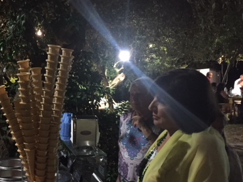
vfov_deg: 30.0
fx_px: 337
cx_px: 54
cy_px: 124
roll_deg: +2.4
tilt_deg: -7.5
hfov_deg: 38.4
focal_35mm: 48
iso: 400
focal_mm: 4.15
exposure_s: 1/17
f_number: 2.2
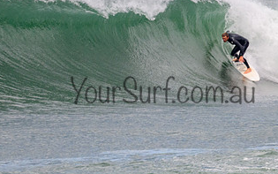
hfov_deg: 1.0
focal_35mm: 2068
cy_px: 95
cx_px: 160
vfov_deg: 0.6
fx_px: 15671
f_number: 11
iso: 1100
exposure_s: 1/2000
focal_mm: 800
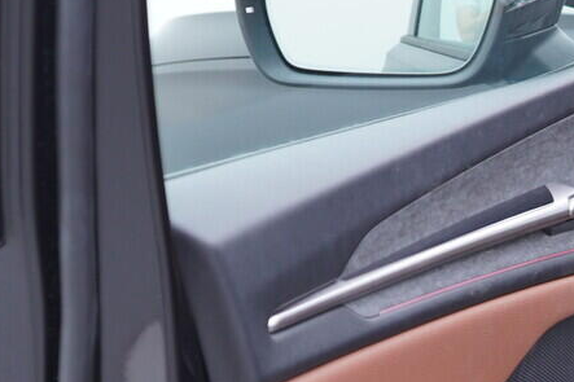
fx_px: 1865
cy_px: 417
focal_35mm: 117
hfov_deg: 16.0
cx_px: 877
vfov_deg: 11.5
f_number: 2.8
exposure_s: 1/40
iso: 160
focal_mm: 24
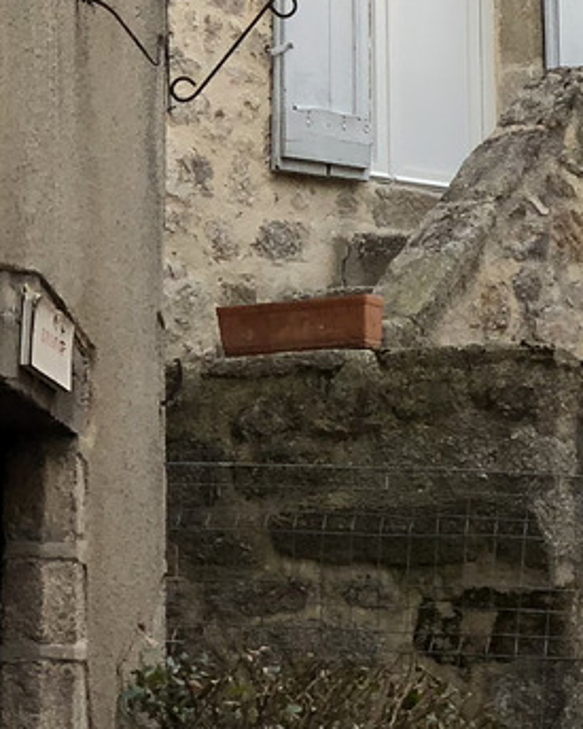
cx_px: 846
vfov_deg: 8.1
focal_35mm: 236
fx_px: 5092
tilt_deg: +10.1
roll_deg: +2.9
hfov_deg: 6.5
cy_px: -11
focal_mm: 6
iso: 16
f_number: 2.4
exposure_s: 1/510
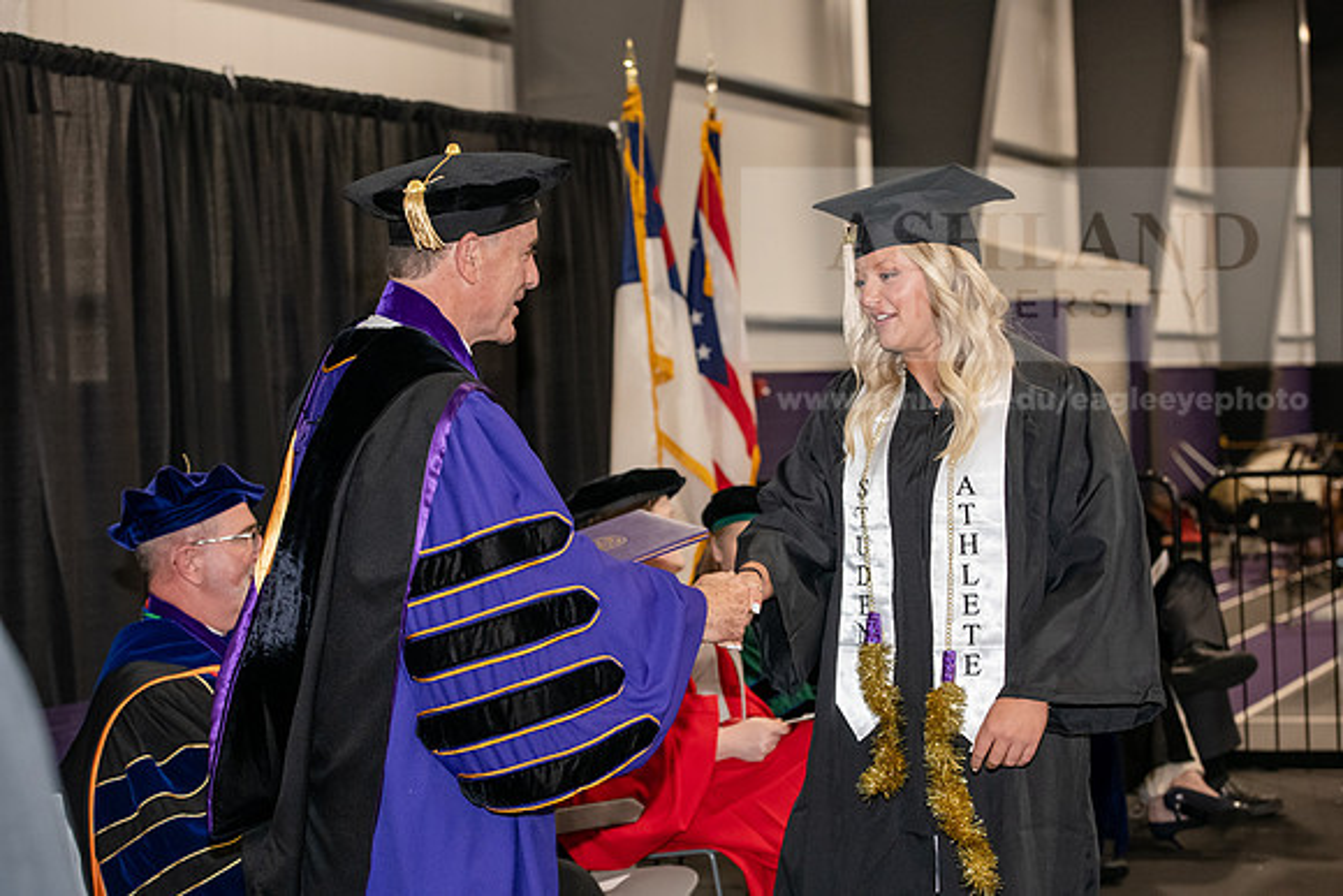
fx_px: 2612
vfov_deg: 19.5
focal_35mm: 70
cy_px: 448
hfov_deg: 28.8
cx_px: 672
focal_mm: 70
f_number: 5
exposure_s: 1/200
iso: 2500
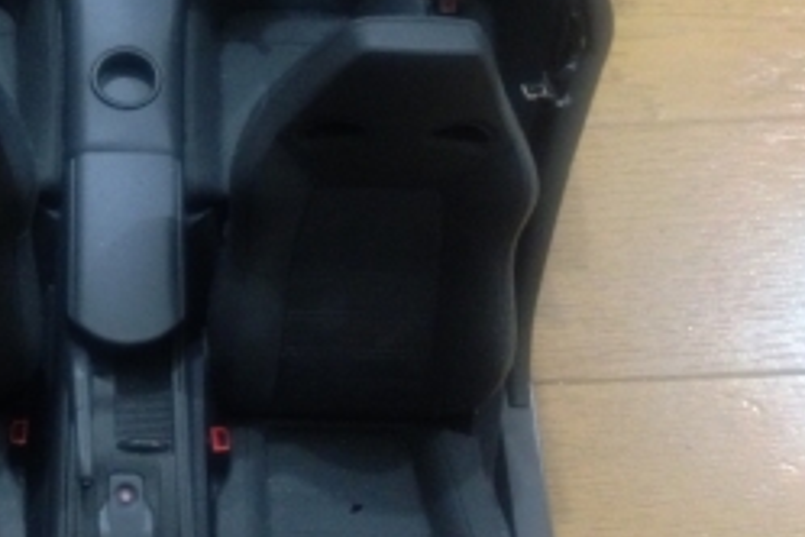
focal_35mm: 69
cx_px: 71
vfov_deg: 19.6
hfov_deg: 28.1
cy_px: 121
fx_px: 1543
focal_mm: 4.13
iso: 800
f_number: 2.4
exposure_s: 1/15
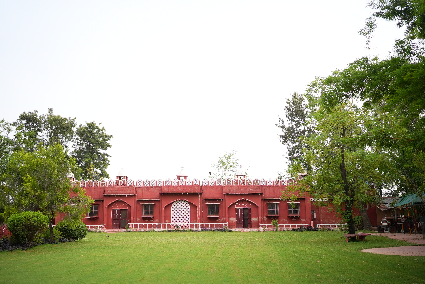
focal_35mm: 35
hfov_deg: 54.4
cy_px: 142
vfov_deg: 37.9
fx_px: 413
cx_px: 212
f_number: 1.4
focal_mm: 35
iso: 400
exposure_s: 1/8000
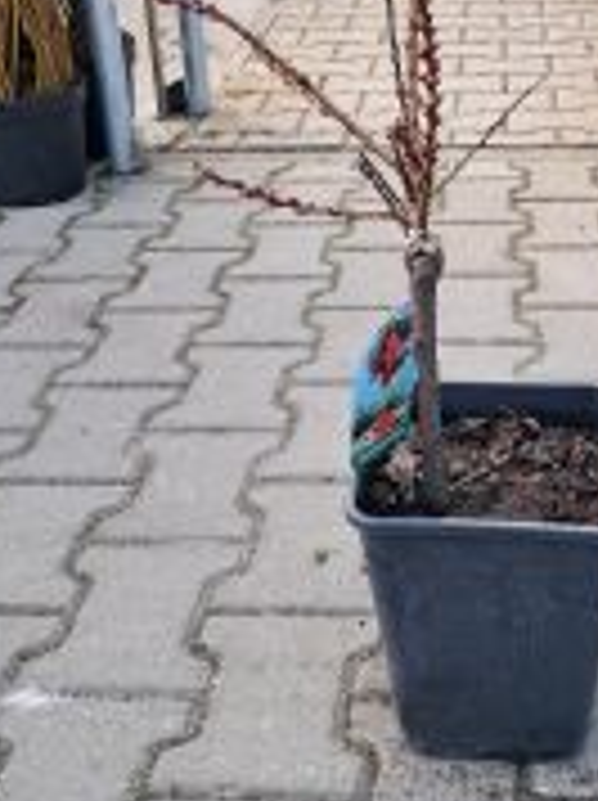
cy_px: 274
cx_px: 441
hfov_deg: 27.6
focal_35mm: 52
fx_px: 1201
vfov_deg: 36.5
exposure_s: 1/100
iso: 50
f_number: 1.8
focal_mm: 4
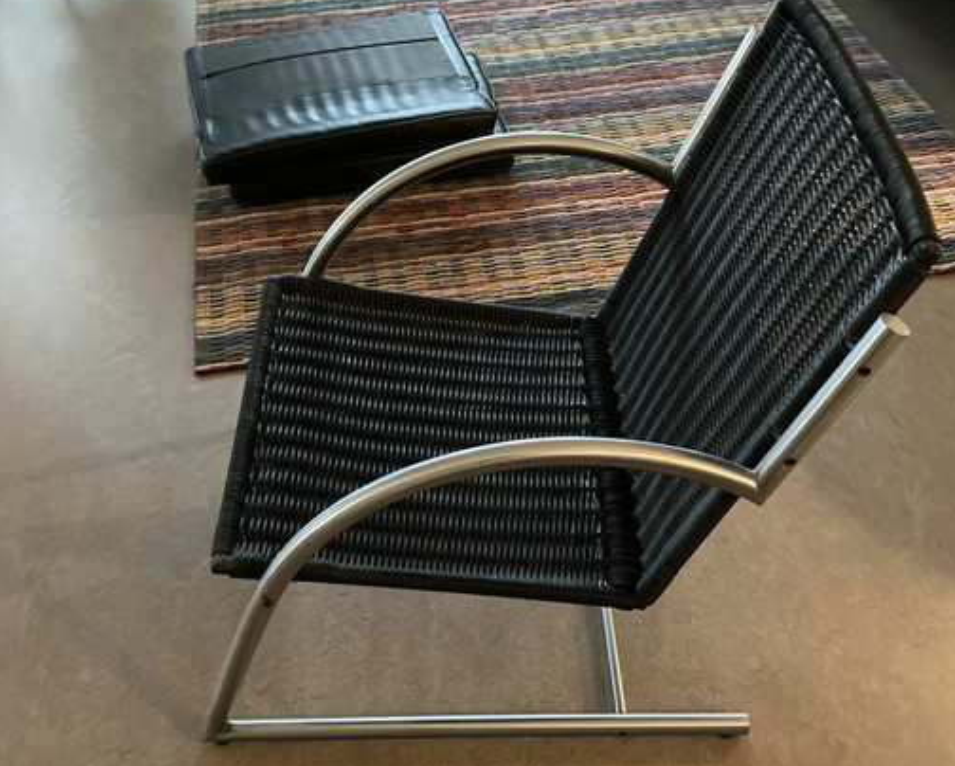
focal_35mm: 37
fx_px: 1047
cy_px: 543
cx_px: 479
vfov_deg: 39.4
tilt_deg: -46.5
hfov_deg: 49.0
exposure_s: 1/20
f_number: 1.8
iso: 640
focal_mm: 3.99
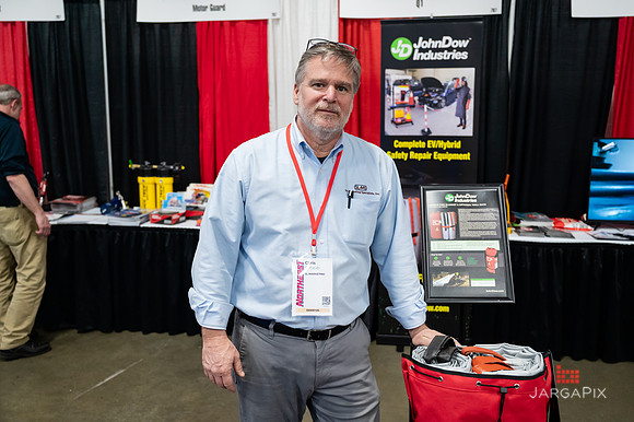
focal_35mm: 35
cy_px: 200
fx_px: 618
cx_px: 334
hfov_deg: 54.3
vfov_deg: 37.7
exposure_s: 1/200
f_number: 3.2
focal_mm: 33
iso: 2500
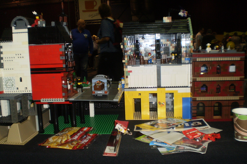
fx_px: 261
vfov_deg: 35.0
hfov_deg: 50.7
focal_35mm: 38
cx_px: 125
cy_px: 86
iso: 125
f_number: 3.1
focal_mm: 6.3
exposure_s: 1/30
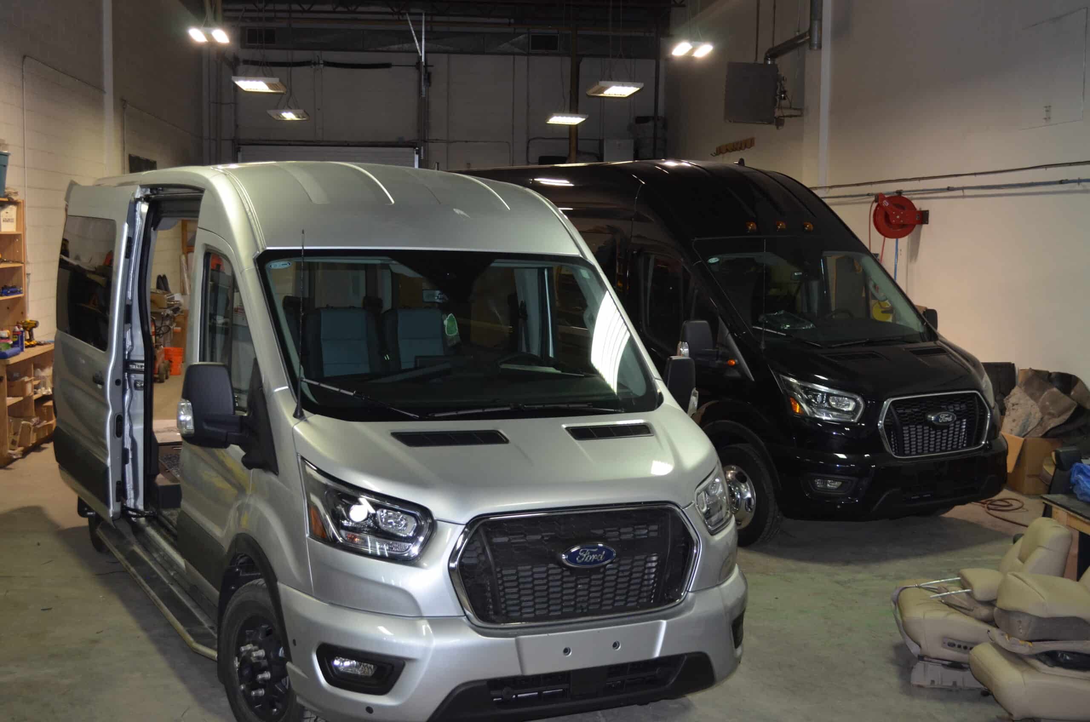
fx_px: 1360
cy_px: 361
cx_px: 545
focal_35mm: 45
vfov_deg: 29.7
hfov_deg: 43.7
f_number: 4.5
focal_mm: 30
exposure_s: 1/60
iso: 640
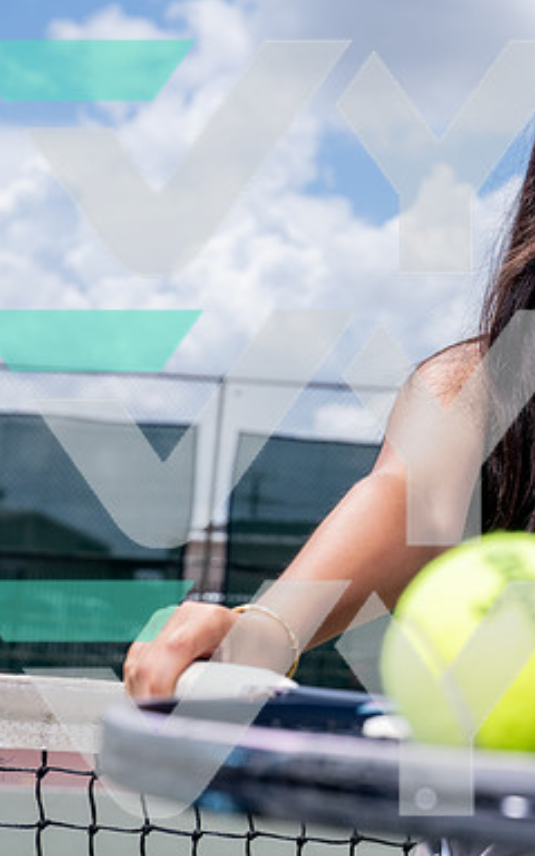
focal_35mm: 87
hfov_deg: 14.8
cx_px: 537
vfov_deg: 23.8
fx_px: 2030
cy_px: 429
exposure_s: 1/640
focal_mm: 50
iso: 100
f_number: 6.3
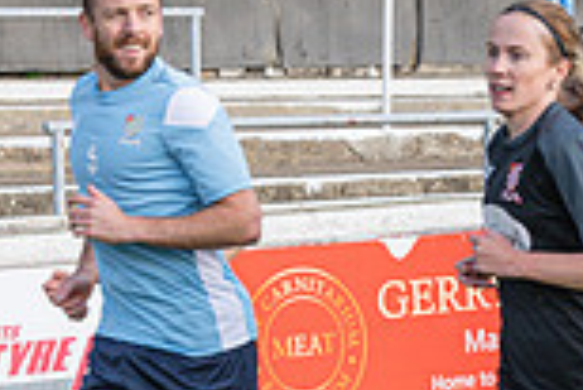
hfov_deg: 10.9
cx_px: 506
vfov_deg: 7.2
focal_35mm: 188
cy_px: 559
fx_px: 3047
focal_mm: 35
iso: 250
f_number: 4
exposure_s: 1/320
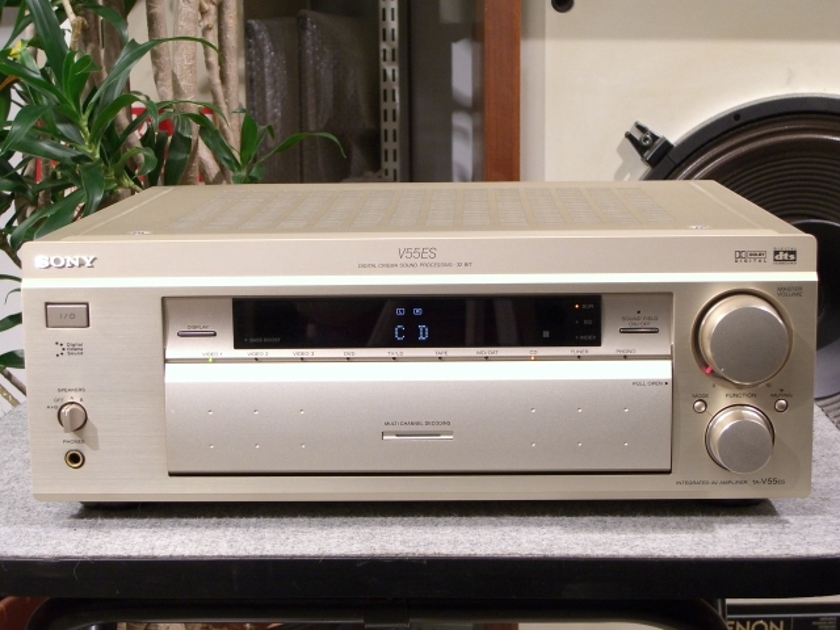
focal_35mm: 68
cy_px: 315
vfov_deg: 21.6
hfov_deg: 28.6
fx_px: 1650
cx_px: 420
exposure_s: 1/13
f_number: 4
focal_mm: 14.2
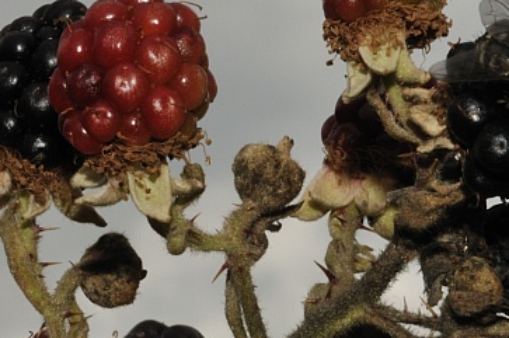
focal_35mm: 359
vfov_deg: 3.8
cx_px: 203
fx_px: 5075
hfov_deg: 5.7
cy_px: 248
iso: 200
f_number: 36
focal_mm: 85
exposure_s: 1/60
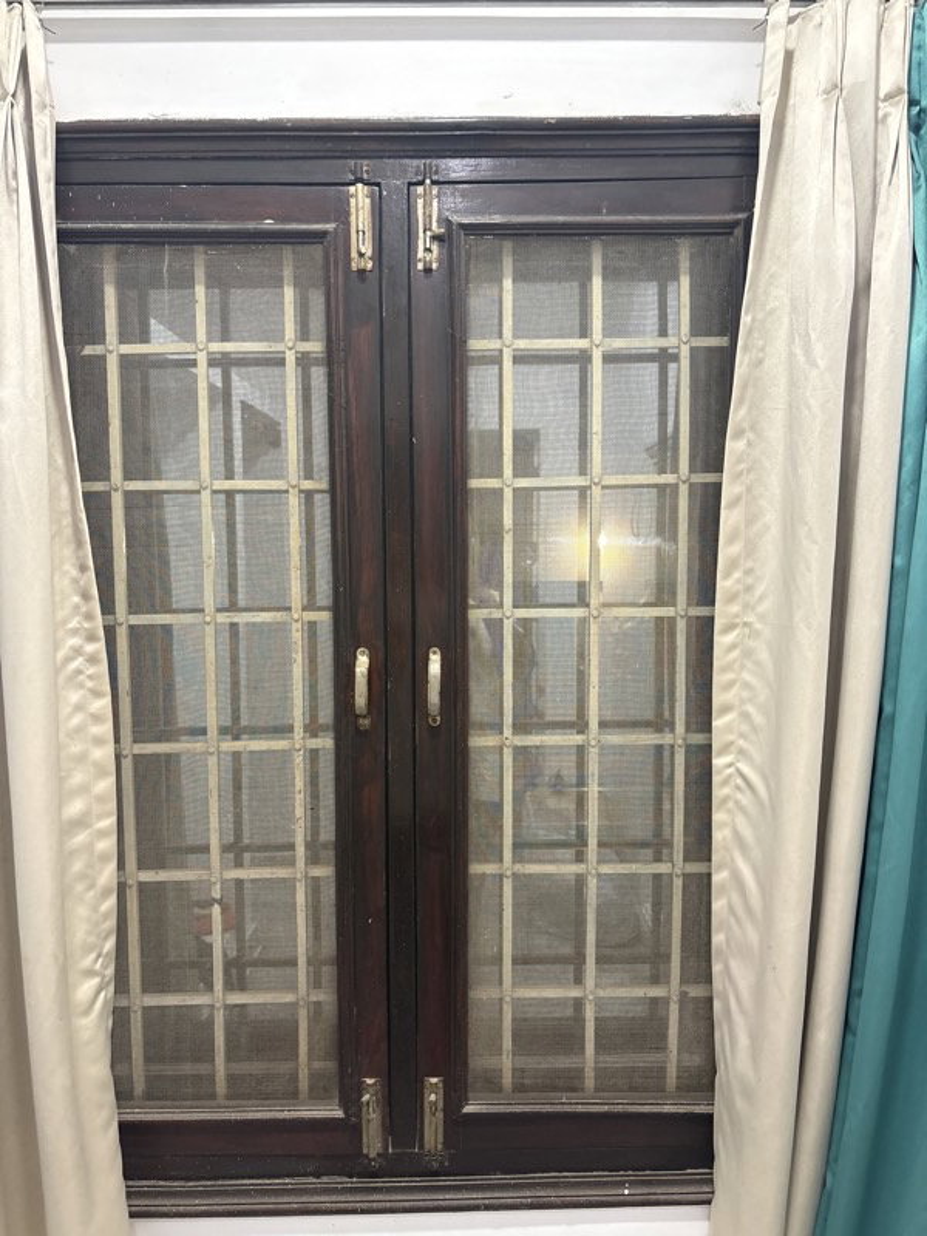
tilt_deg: -3.1
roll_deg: +0.0
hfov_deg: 53.1
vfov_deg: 67.3
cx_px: 464
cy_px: 618
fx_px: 928
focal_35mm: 26
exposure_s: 1/50
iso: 160
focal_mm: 5.96
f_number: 1.6
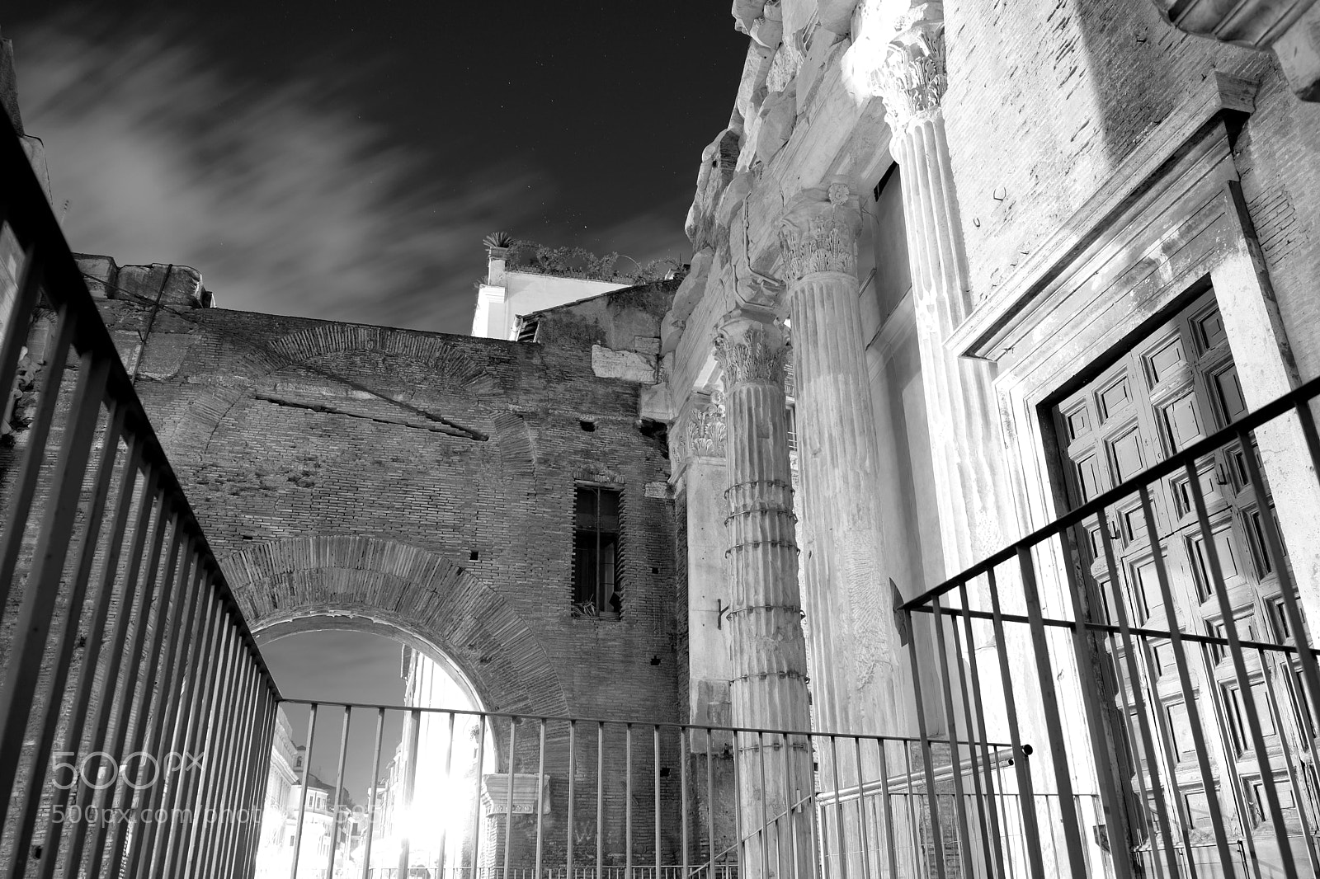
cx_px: 660
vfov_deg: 47.9
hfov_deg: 67.4
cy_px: 440
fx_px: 990
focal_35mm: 27
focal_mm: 18
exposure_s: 25
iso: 200
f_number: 4
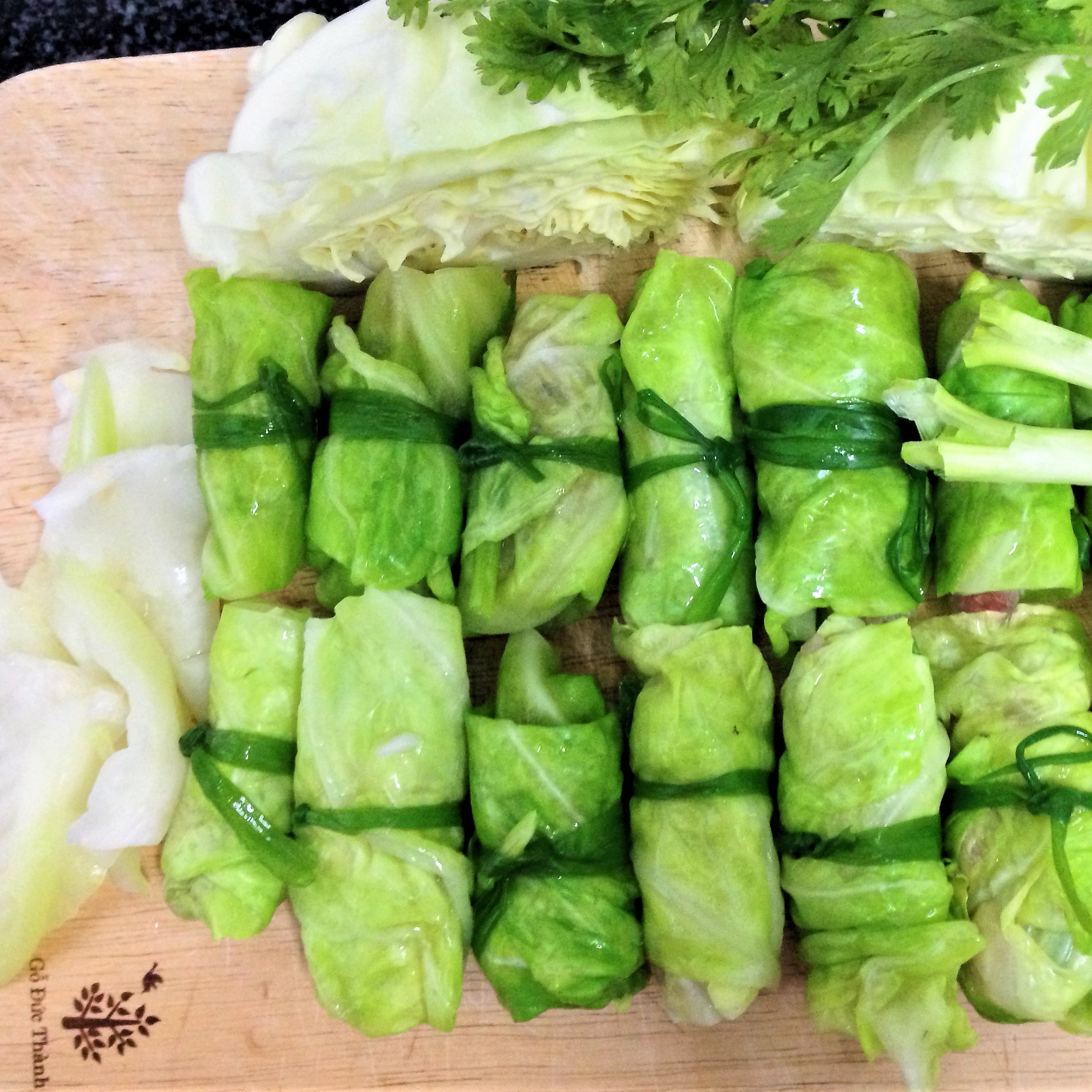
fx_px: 1392
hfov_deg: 42.3
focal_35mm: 39
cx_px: 724
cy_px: 546
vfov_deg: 42.8
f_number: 2.4
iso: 400
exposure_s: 1/20
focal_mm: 4.12
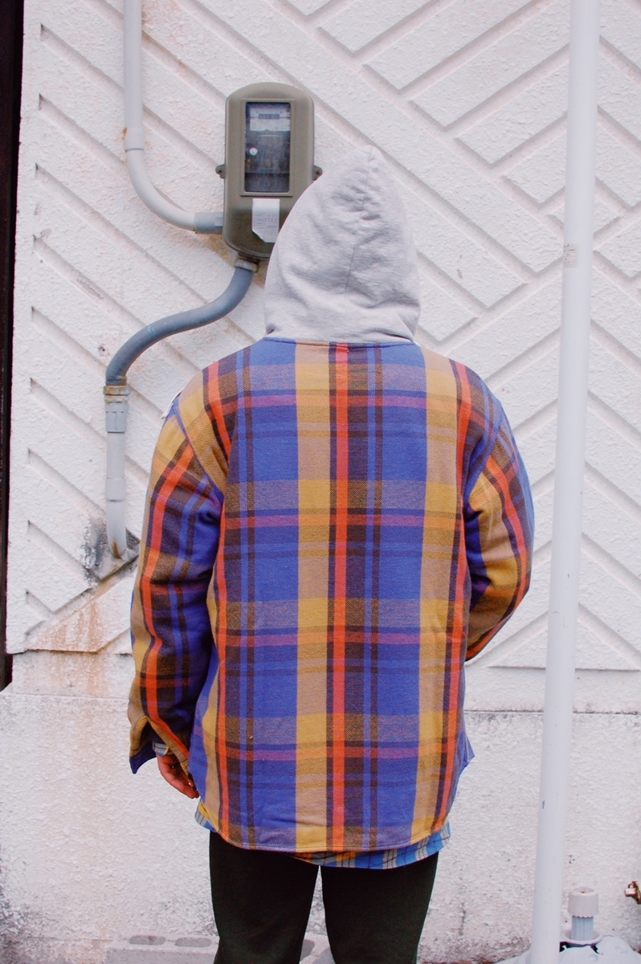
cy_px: 482
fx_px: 1405
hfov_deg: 25.7
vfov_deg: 37.9
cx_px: 320
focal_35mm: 52
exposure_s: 1/125
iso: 800
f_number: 5.6
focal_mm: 35
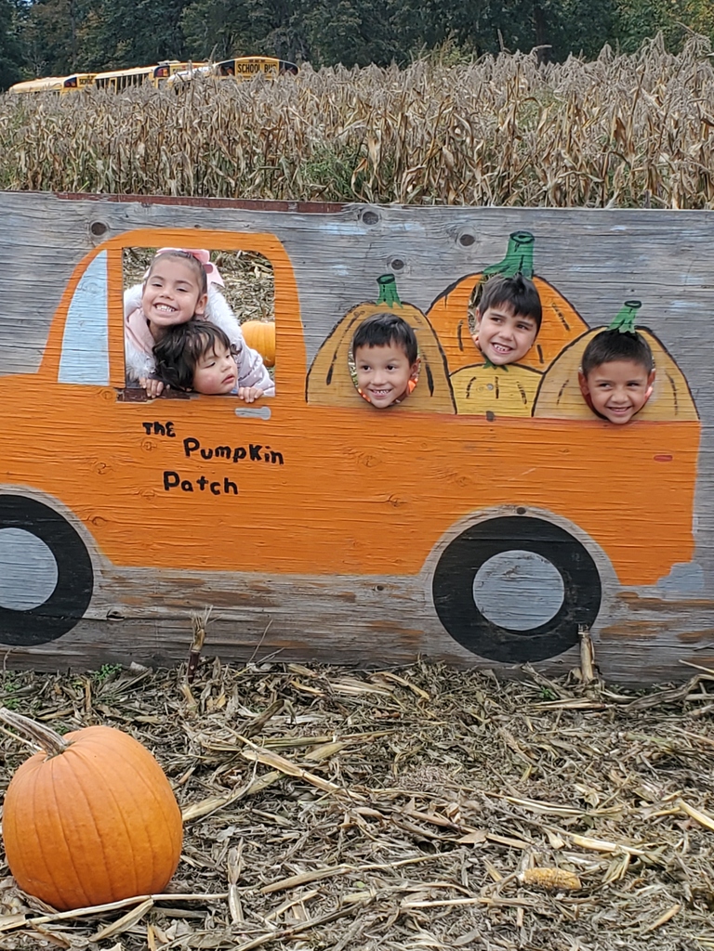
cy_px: 476
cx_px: 357
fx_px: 715
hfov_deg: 53.1
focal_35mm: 26
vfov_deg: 67.3
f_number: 2.4
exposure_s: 1/399
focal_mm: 4.3
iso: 50
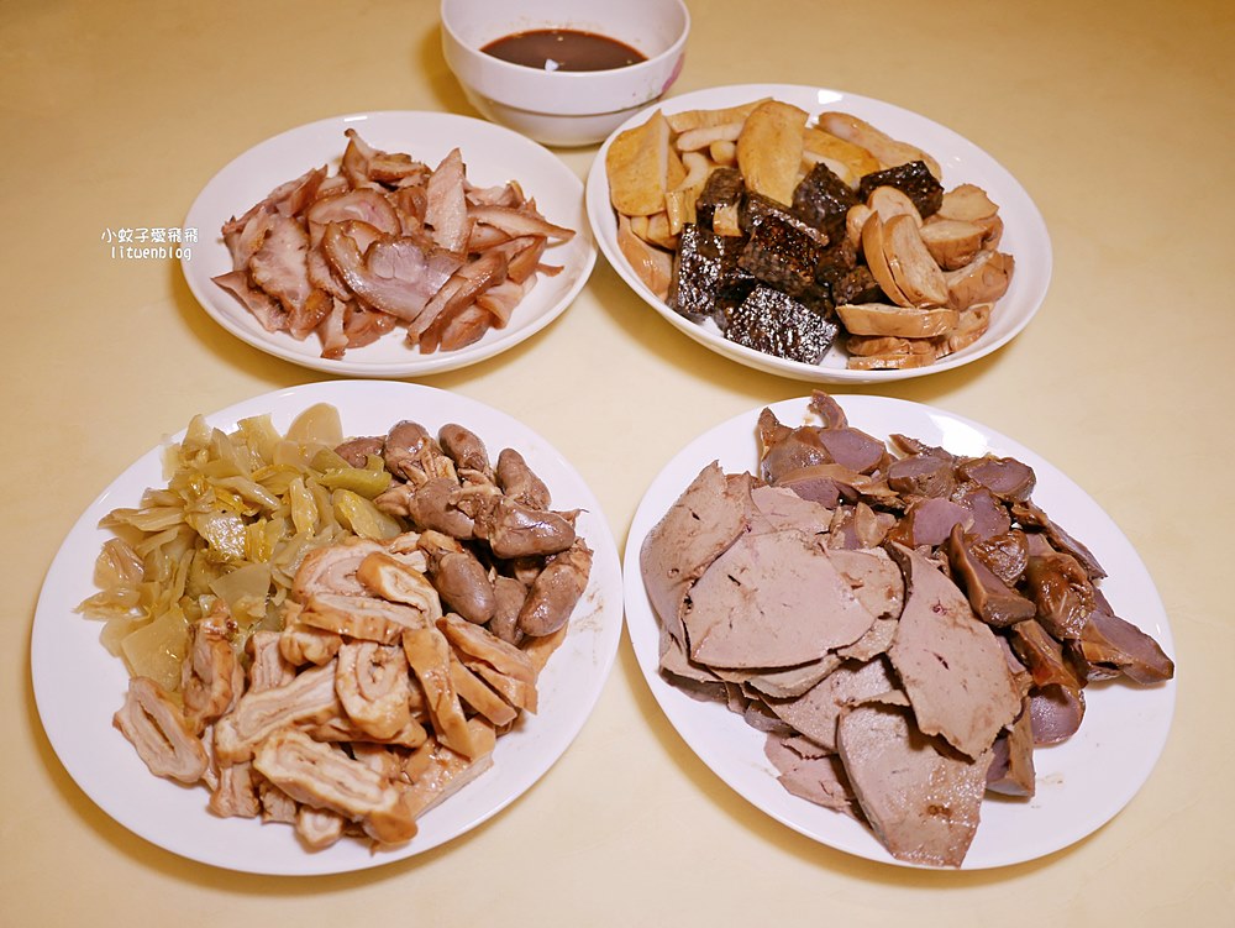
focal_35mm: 28
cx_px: 618
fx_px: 999
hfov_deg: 63.4
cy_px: 464
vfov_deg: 49.8
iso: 250
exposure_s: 1/60
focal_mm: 14
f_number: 2.5
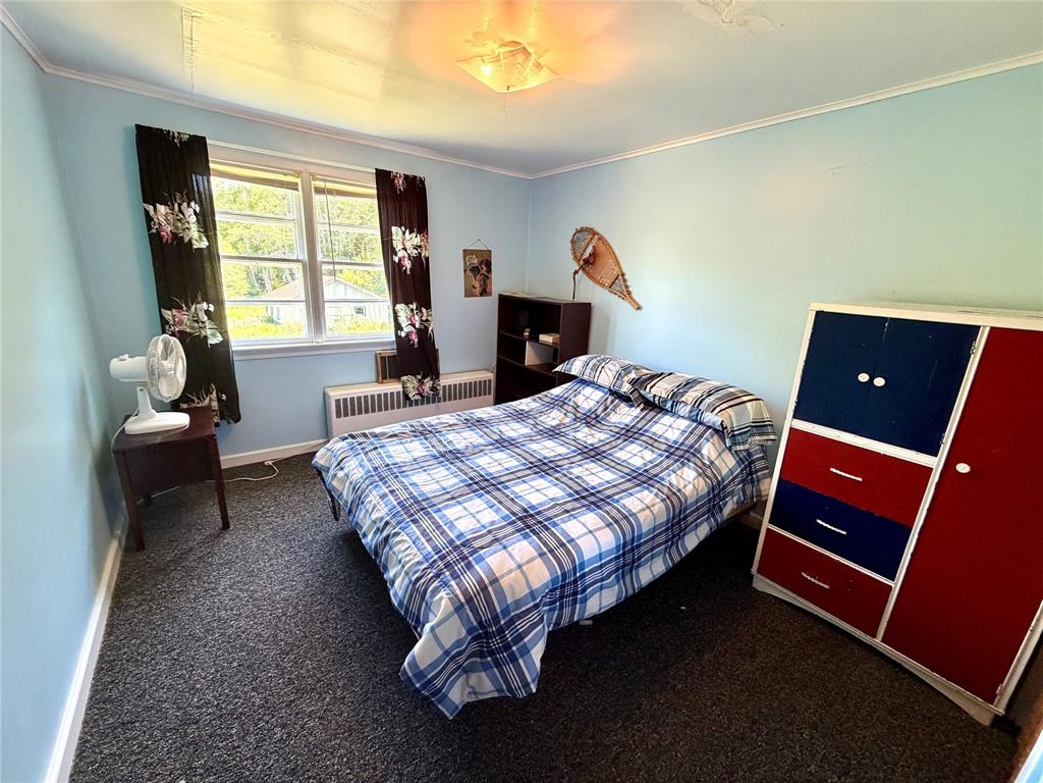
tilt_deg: -16.4
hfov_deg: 102.1
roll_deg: -2.5
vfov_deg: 85.7
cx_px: 522
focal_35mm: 14
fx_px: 422
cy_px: 392
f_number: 2.2
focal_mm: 2.22
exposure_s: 1/60
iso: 320
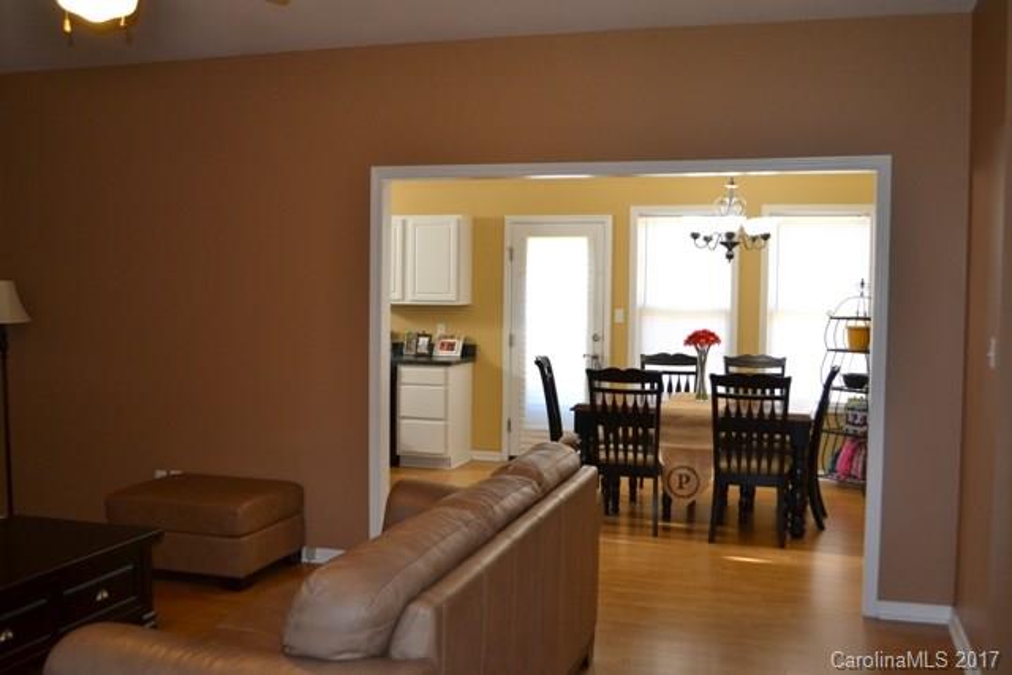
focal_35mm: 36
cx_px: 506
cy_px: 338
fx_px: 1012
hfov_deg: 53.1
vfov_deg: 36.9
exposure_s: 1/60
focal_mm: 24
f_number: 4
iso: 800
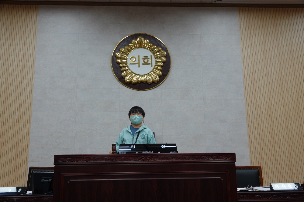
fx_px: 262
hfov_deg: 60.3
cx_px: 152
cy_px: 101
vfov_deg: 42.3
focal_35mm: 31
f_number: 2.8
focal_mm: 11.51
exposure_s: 1/40
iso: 100
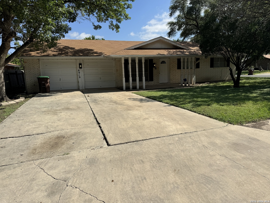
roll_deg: +2.2
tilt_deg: -9.9
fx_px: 187
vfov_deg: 56.8
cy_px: 102
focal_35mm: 24
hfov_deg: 71.6
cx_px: 135
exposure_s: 1/5814
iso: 80
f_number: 1.78
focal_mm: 6.76
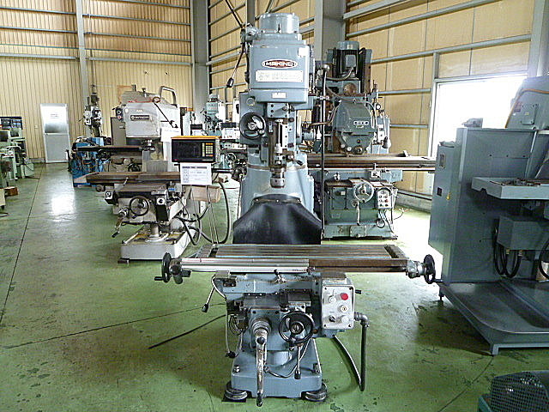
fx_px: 396
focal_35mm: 25
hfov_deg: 69.4
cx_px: 274
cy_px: 206
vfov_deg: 54.9
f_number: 2.8
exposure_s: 1/20
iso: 400
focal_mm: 4.5
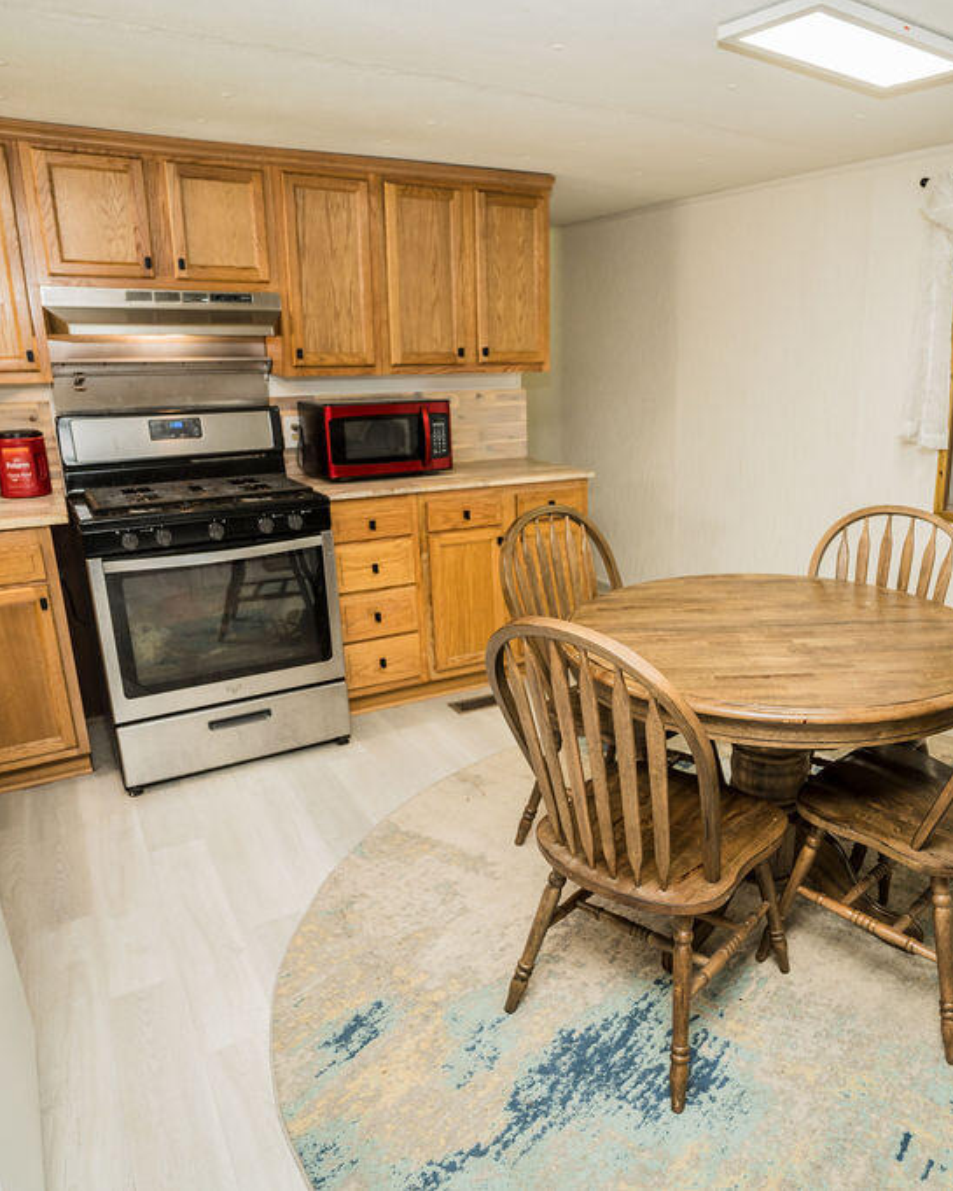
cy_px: 596
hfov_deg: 57.6
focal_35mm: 24
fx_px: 846
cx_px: 628
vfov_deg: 70.3
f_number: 3.5
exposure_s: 1/80
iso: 500
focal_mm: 17
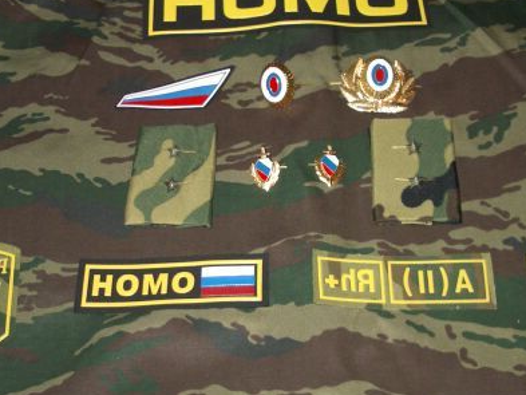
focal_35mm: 57
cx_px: 294
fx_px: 866
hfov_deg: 33.7
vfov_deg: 25.7
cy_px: 220
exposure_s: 1/60
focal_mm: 5.8
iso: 100
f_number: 2.6
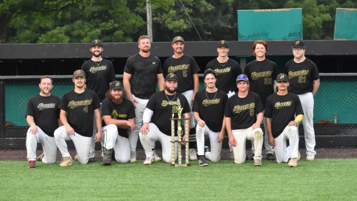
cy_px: 101
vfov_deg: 10.9
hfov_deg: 19.3
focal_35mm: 111
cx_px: 179
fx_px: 1051
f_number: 5.6
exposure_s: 1/1600
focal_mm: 70
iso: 3200
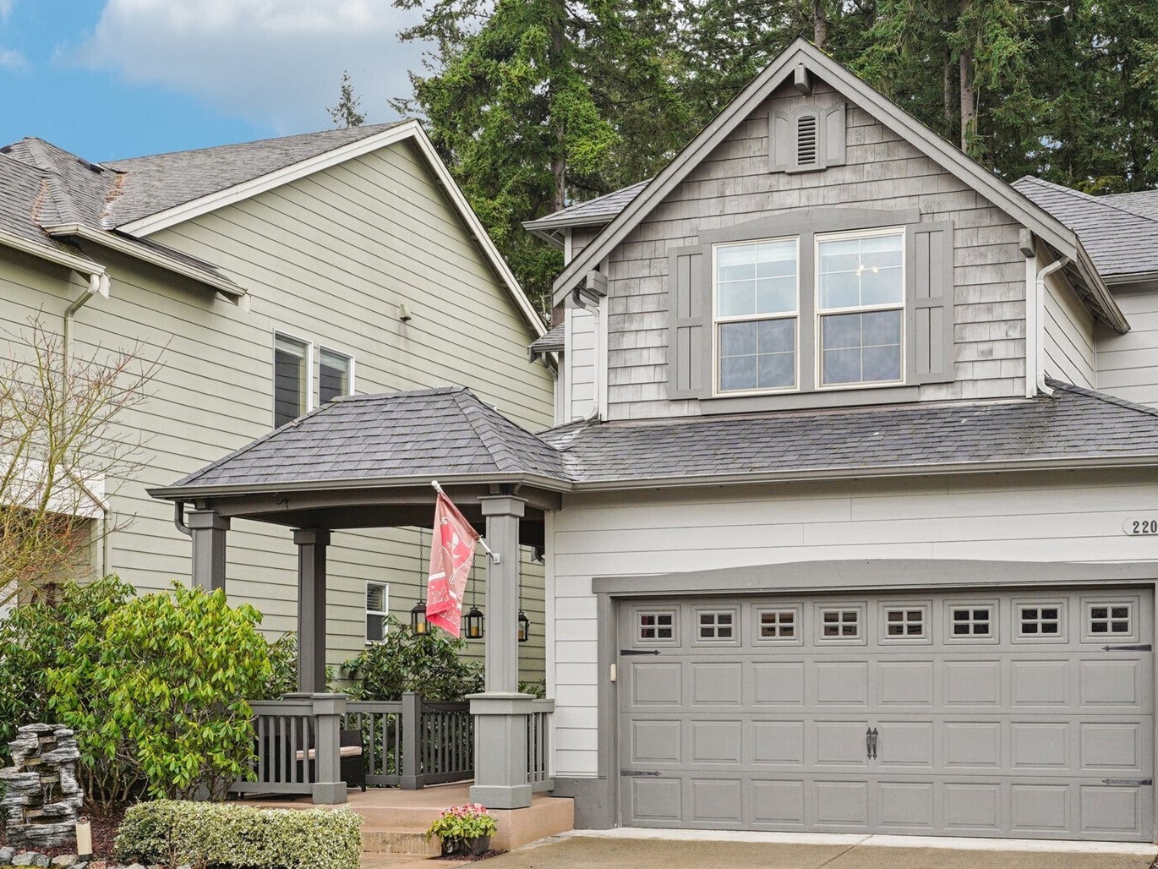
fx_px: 1673
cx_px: 709
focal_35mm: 50
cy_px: 444
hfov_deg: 38.0
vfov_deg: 29.1
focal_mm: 28
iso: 320
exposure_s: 1/125
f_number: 8
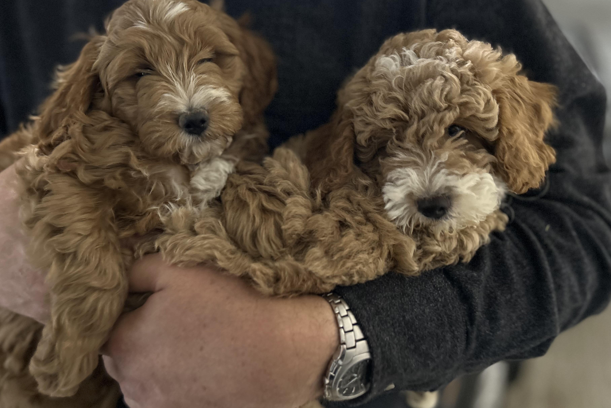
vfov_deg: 43.4
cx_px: 275
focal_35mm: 30
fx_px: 509
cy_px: 160
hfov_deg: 61.8
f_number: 1.5
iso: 800
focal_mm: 5.7
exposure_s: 1/30
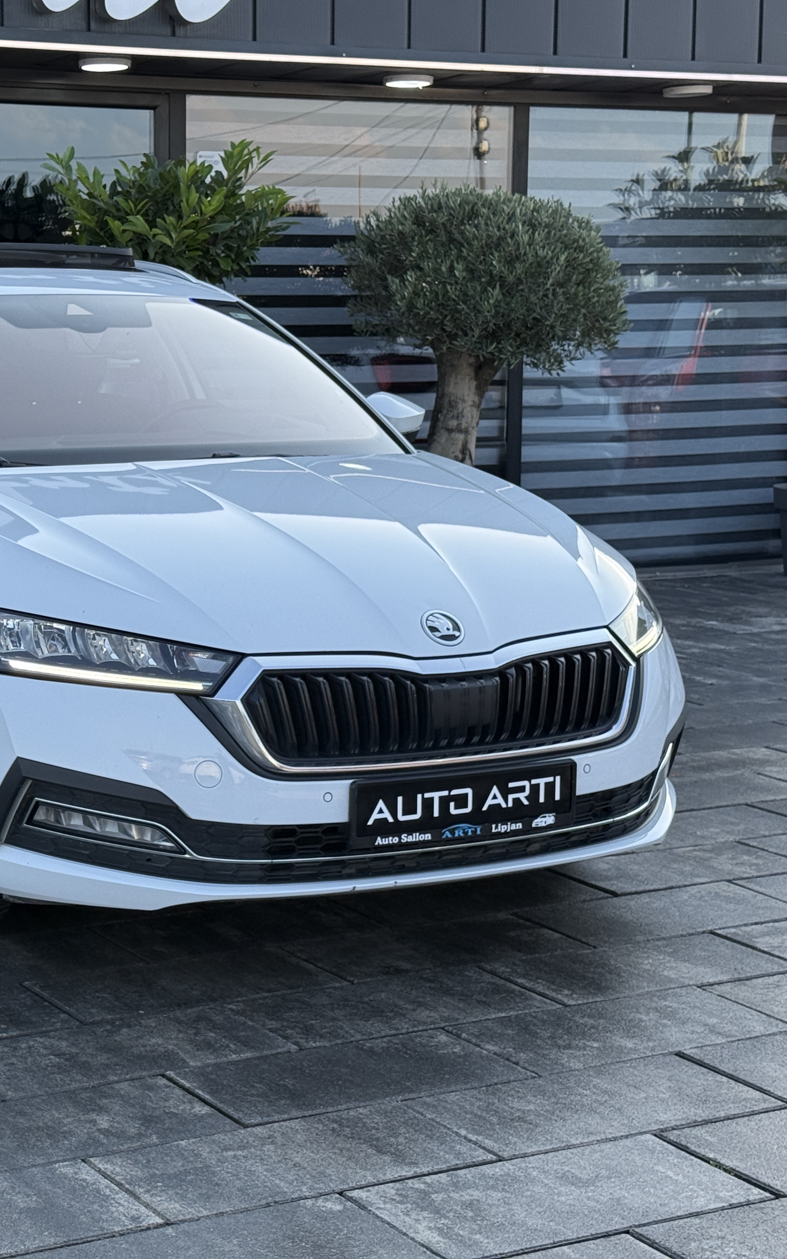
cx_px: 93
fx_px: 2333
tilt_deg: -6.8
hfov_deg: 18.8
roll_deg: +0.2
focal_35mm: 68
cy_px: 628
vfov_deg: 30.2
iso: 80
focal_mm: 6.76
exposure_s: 1/1242
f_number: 1.78
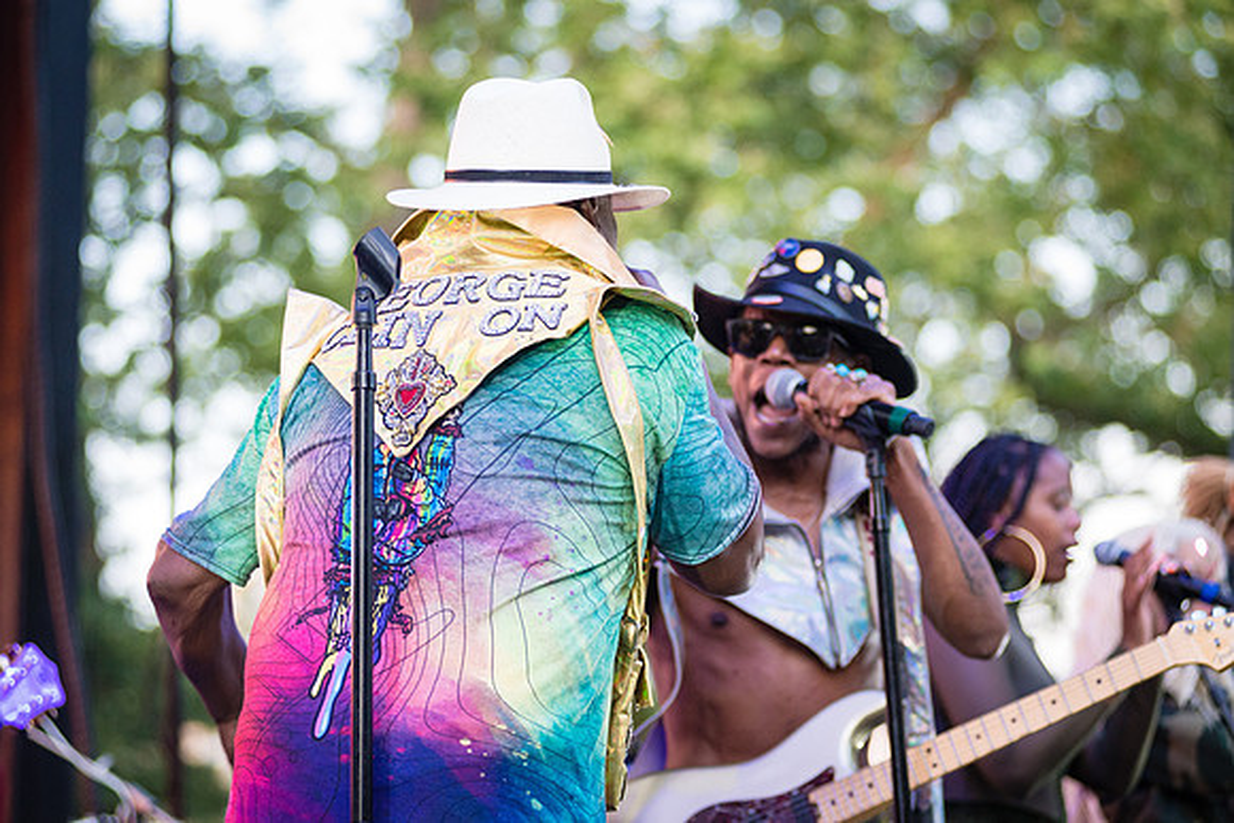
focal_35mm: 122
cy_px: 374
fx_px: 4191
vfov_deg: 11.2
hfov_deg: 16.7
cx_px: 576
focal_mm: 112
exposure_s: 1/250
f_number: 3.5
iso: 2500
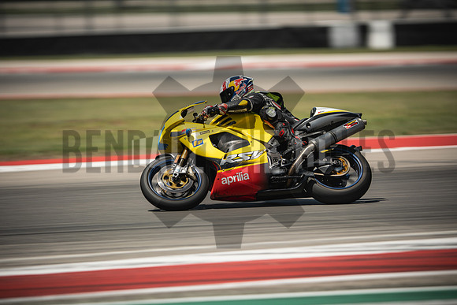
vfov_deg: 4.6
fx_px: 3809
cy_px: 152
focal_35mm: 300
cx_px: 228
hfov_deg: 6.9
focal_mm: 200
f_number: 2.2
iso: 160
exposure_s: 1/250
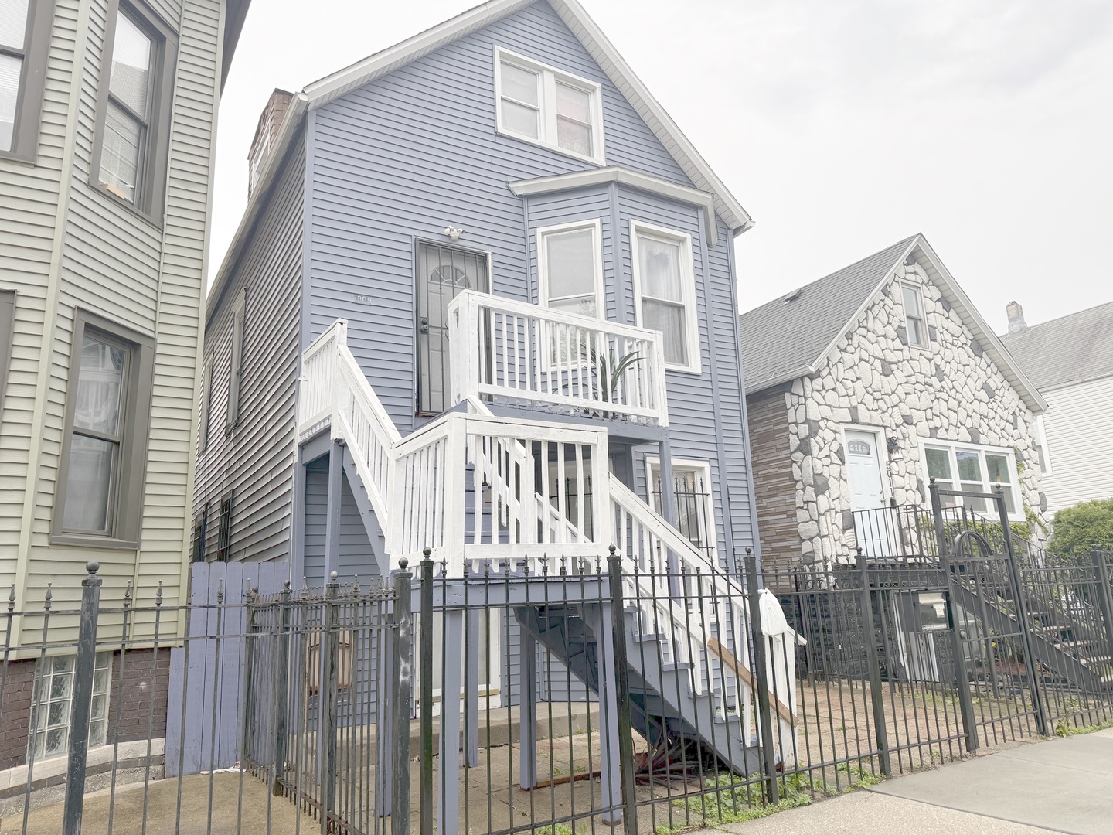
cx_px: 556
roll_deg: +2.7
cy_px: 418
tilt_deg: +12.8
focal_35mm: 24
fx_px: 772
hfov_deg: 71.6
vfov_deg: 56.8
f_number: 1.78
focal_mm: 6.76
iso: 100
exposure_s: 1/849
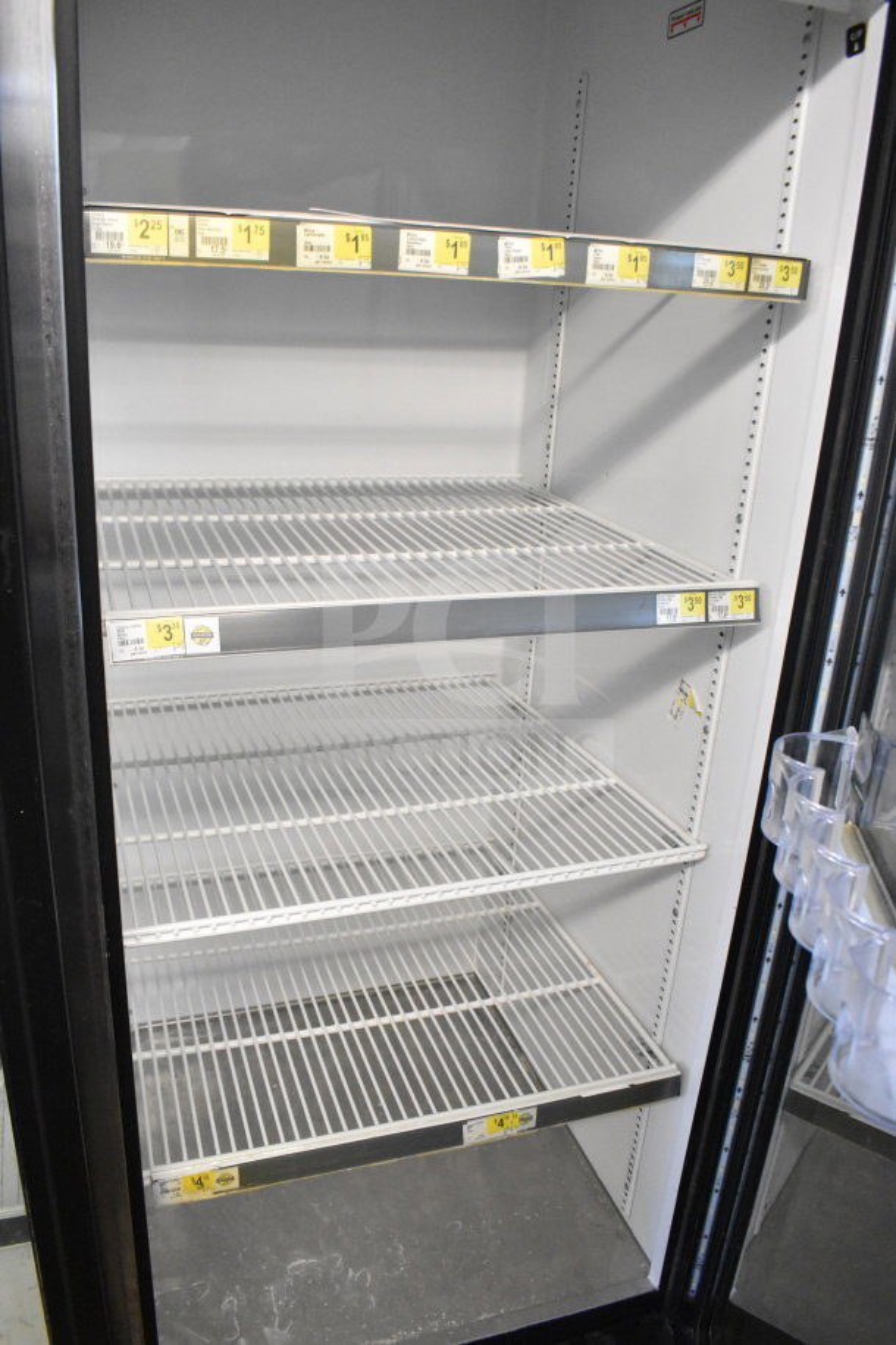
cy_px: 672
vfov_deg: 67.4
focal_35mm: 27
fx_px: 1008
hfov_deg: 47.9
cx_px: 448
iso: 6400
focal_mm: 18
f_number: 6.3
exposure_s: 1/160
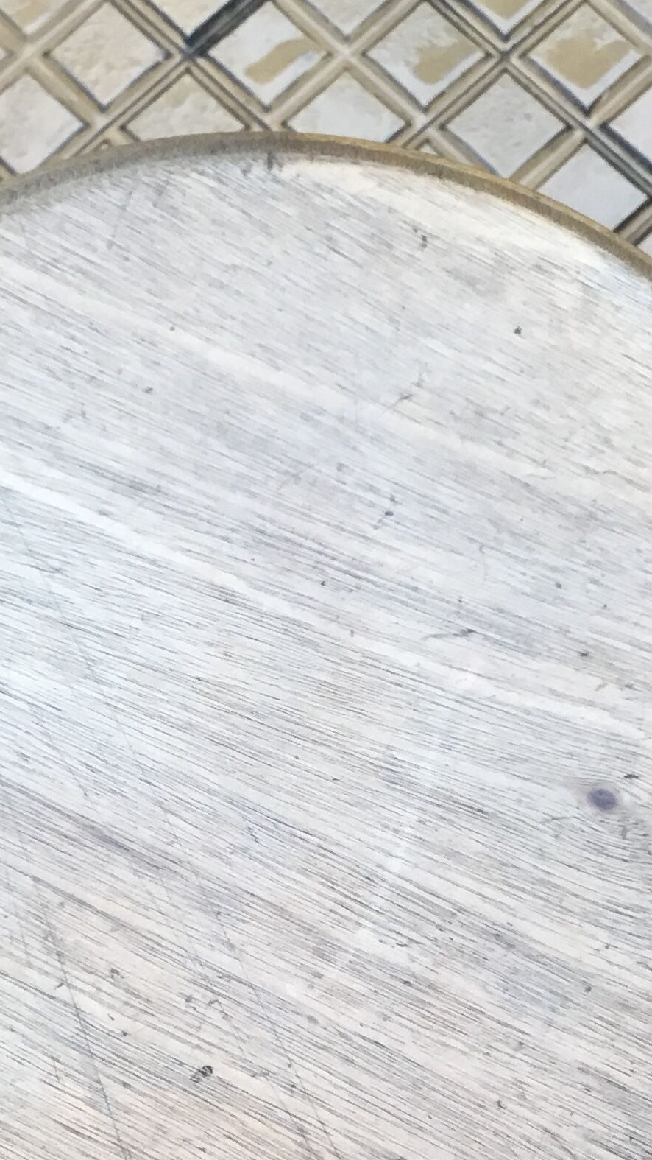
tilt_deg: -73.2
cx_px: 266
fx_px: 2151
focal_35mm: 70
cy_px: 682
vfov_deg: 30.1
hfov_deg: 17.2
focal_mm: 3.3
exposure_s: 1/33
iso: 25
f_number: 2.4
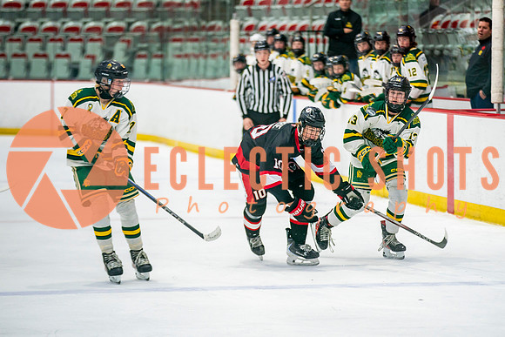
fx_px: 3004
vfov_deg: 6.4
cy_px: 170
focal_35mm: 214
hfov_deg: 9.6
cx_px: 312
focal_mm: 160
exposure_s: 1/640
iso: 640
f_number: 2.8
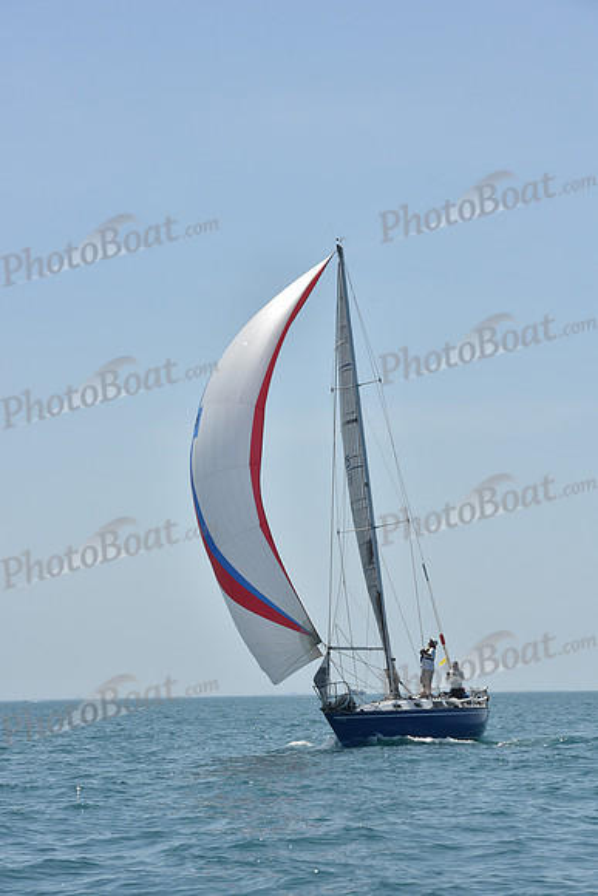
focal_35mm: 100
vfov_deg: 20.4
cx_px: 299
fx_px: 2490
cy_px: 448
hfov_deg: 13.7
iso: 250
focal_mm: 100
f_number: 10
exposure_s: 1/1250
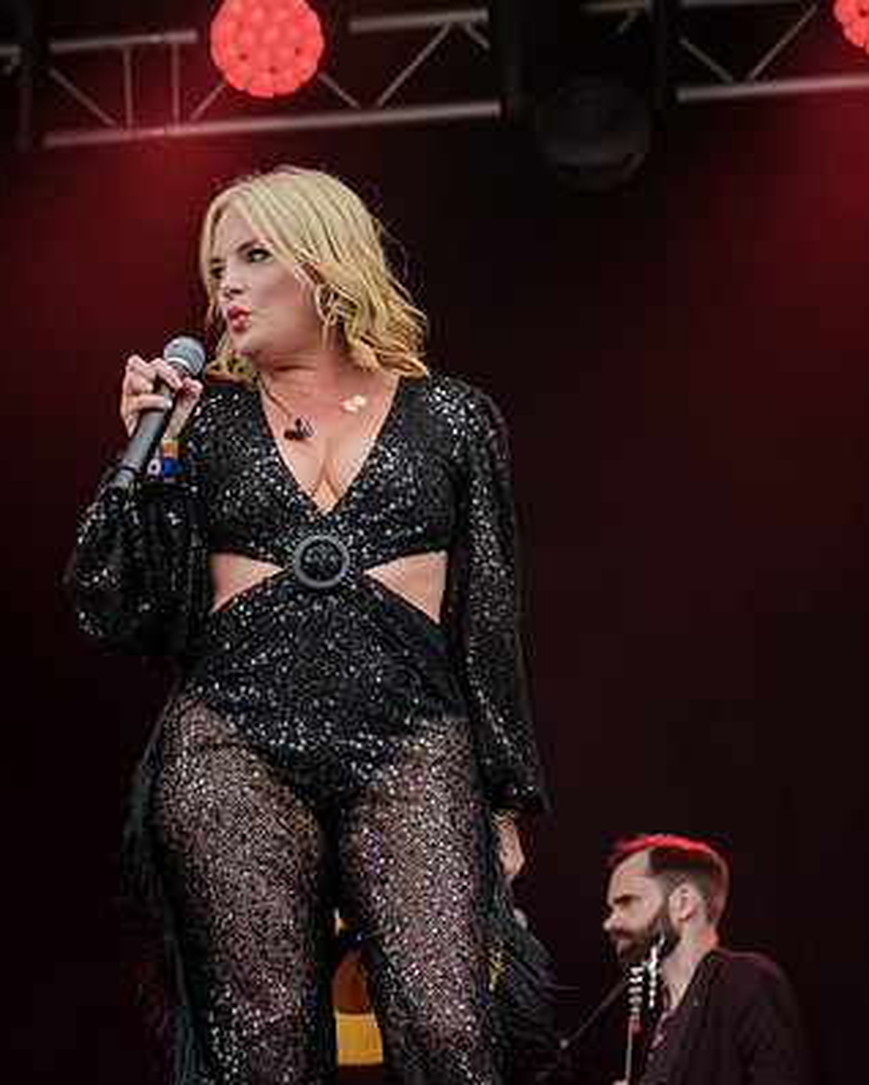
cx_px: 366
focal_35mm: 249
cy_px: 537
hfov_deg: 6.2
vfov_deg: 7.8
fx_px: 7999
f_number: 5
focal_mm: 80
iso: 400
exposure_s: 1/400
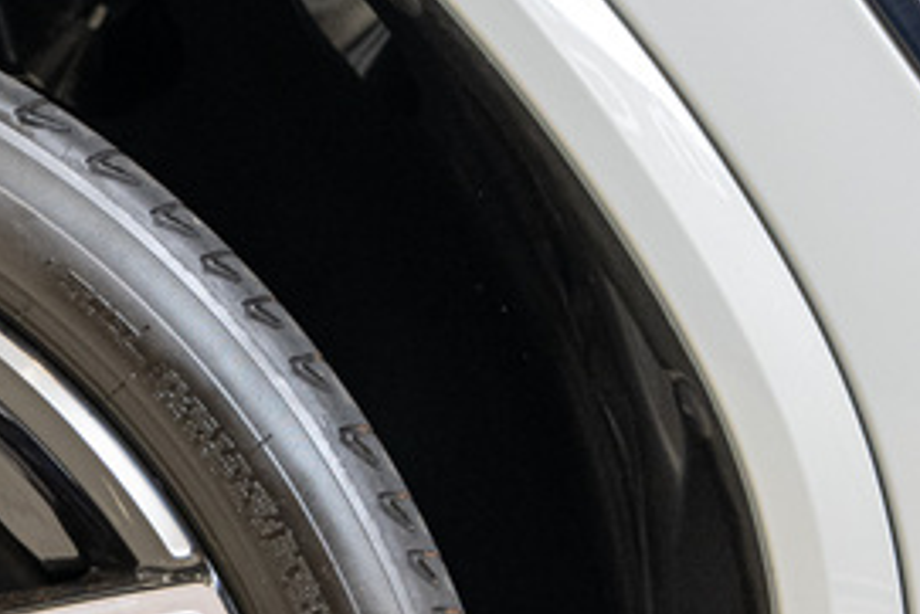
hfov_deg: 10.1
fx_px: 5011
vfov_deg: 6.9
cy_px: 984
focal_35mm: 196
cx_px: -535
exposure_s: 1/125
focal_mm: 52
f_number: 2.8
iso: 1600
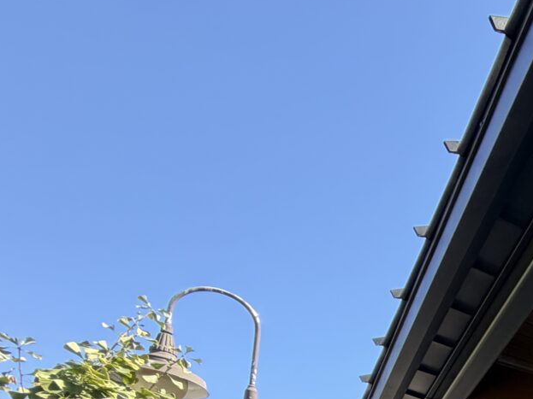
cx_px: 863
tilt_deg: +11.2
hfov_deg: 25.6
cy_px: 589
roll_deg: +0.0
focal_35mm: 46
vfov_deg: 24.8
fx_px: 708
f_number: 2.2
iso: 40
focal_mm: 2.22
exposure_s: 1/258
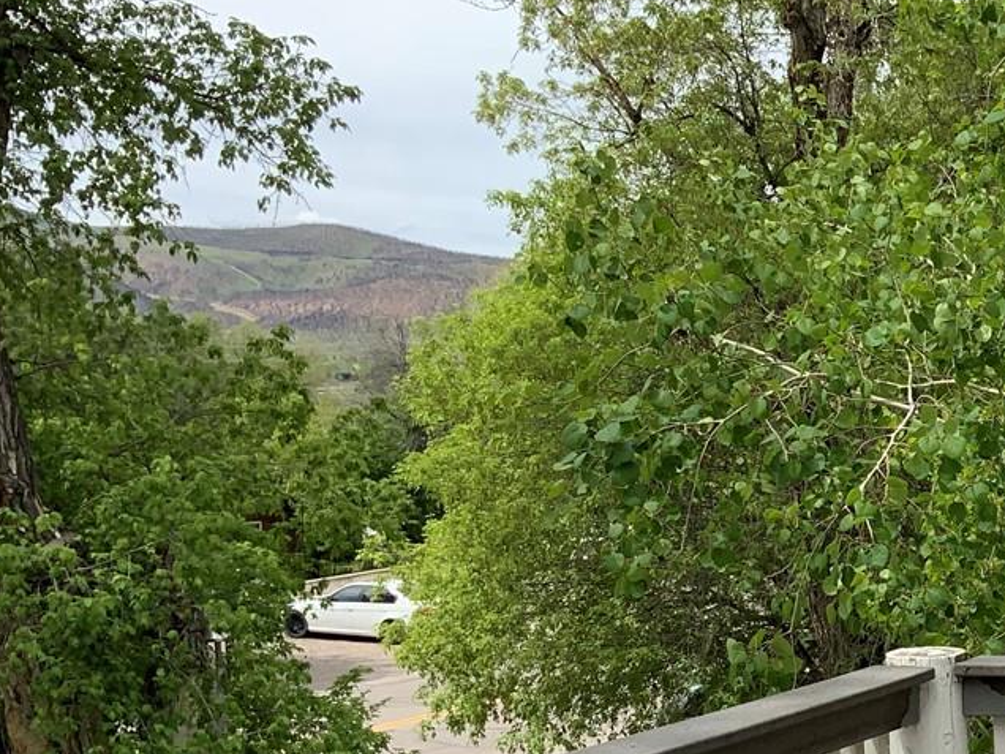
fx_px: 2119
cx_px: 1105
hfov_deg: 24.8
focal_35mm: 73
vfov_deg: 20.0
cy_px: 569
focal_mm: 3
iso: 16
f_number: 1.8
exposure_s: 1/997
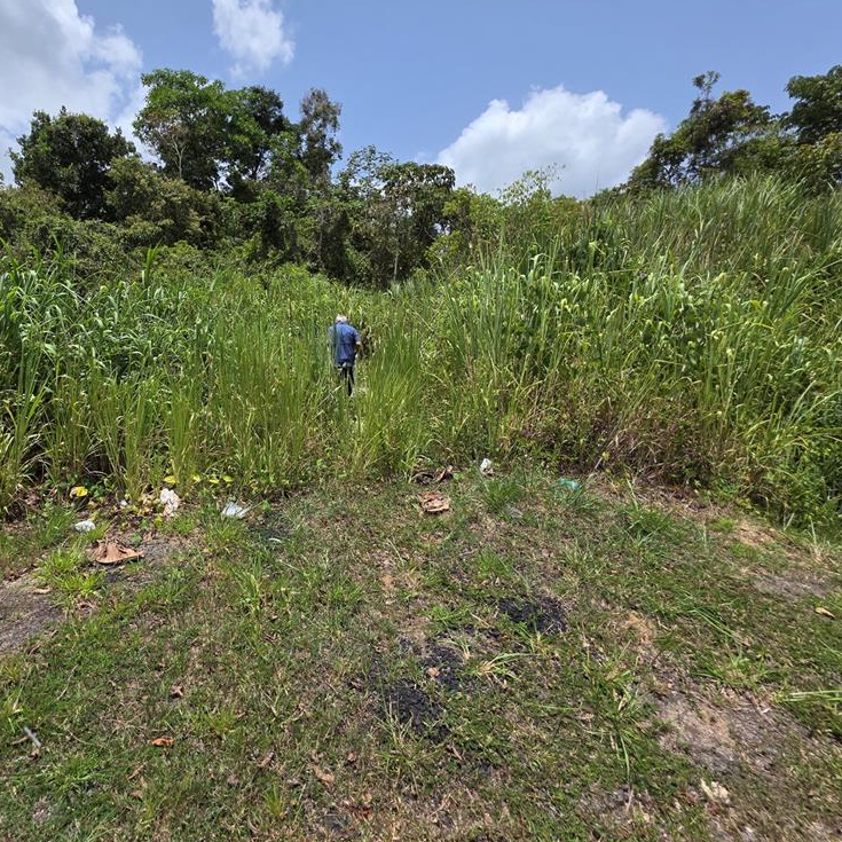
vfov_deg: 87.4
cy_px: 410
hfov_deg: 85.8
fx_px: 440
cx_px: 317
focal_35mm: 16
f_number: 1.9
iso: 40
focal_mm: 2.2
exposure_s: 1/2664
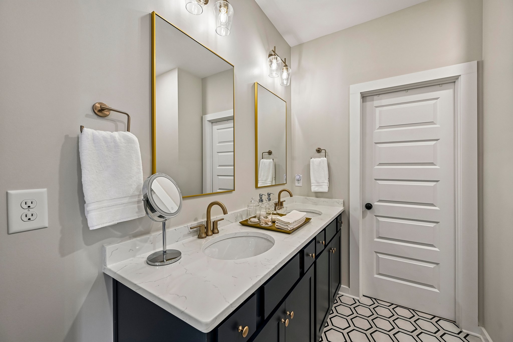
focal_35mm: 14
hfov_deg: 104.3
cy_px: 171
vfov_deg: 81.2
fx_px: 199
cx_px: 256
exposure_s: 1/30
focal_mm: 14
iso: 400
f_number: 8
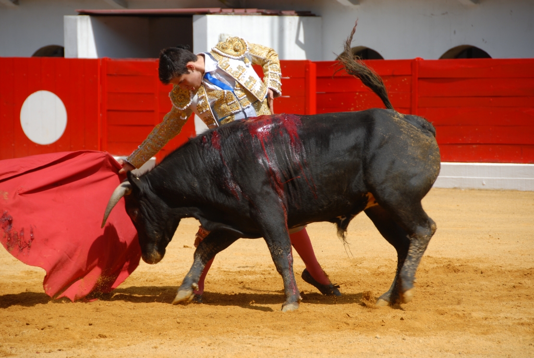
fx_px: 3007
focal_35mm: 202
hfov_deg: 10.1
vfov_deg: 6.8
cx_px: 267
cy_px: 179
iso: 100
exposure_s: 1/350
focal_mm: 135
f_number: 6.7
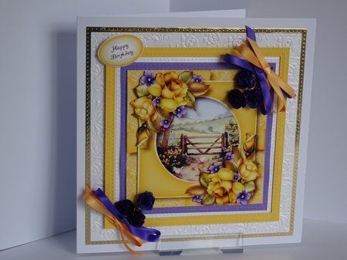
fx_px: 751
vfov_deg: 19.6
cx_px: 174
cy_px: 130
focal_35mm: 75
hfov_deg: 26.0
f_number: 5
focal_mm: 12.87
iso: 160
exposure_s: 1/80
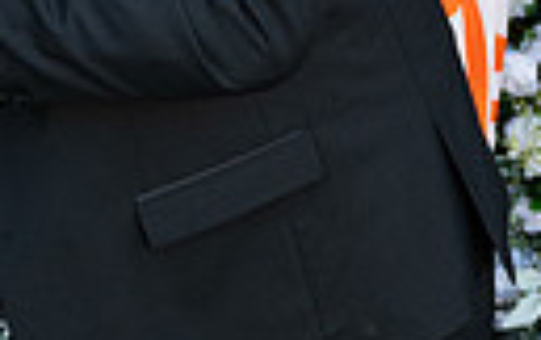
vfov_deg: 11.6
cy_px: -99
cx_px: 8
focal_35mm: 110
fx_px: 1624
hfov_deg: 18.5
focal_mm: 24
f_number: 3.5
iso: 500
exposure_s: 1/1000
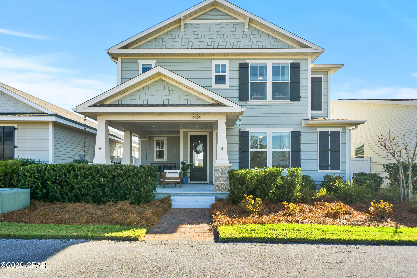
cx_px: 208
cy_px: 139
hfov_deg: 93.3
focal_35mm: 17
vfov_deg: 70.5
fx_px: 197
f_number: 7.1
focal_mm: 17
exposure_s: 1/60
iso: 40
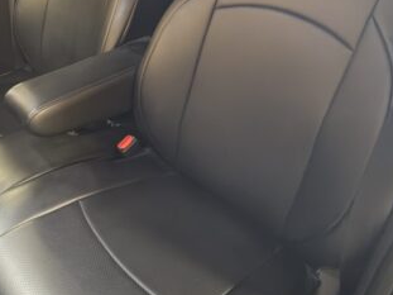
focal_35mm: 36
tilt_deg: -29.9
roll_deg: +0.6
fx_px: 409
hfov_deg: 50.2
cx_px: 121
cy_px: 81
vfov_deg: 38.8
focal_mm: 2.22
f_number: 2.2
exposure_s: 1/13
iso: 1000
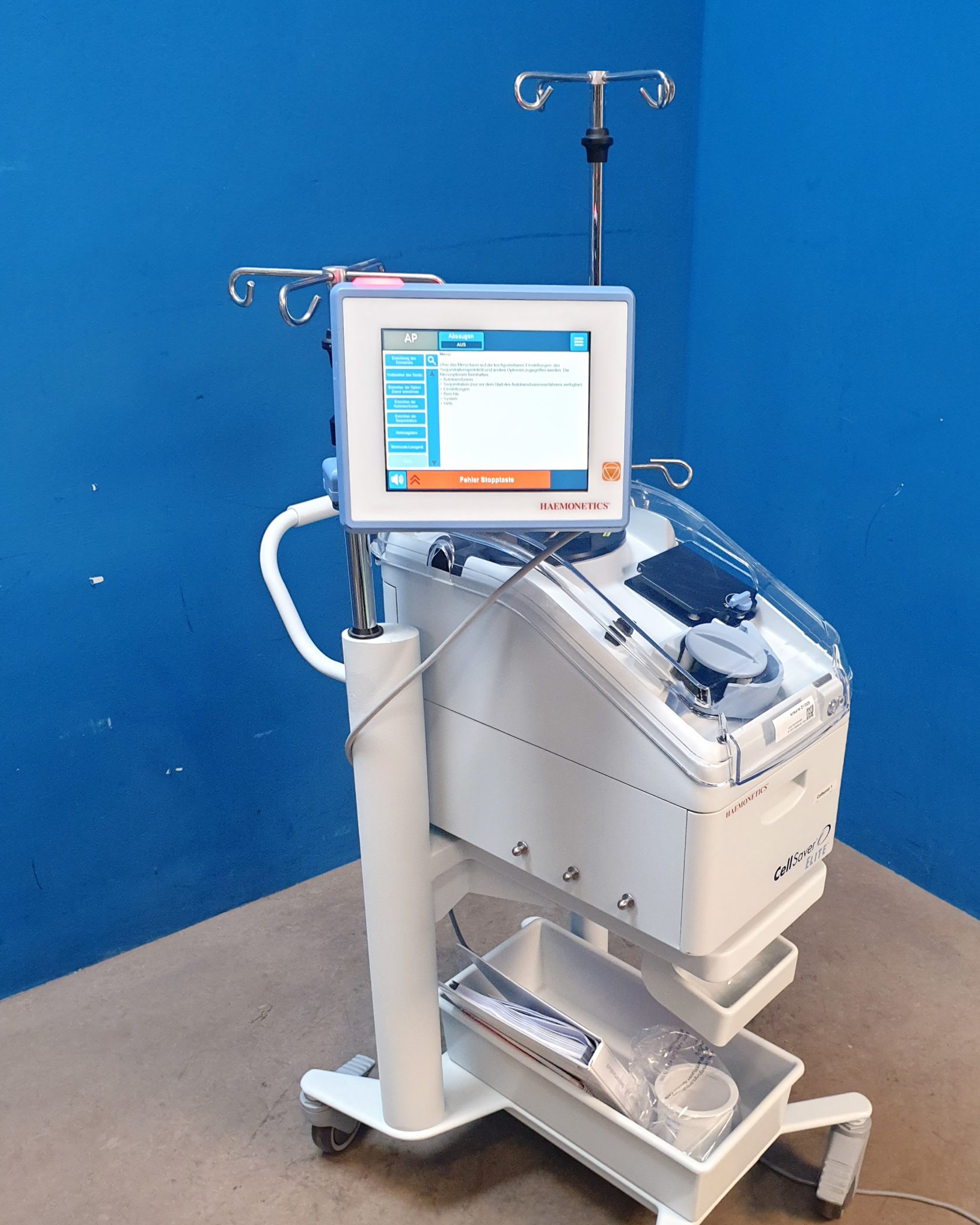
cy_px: 695
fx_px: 1124
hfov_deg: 47.1
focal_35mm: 31
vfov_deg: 57.0
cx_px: 522
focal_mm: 4.3
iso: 320
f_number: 2.4
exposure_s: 1/50
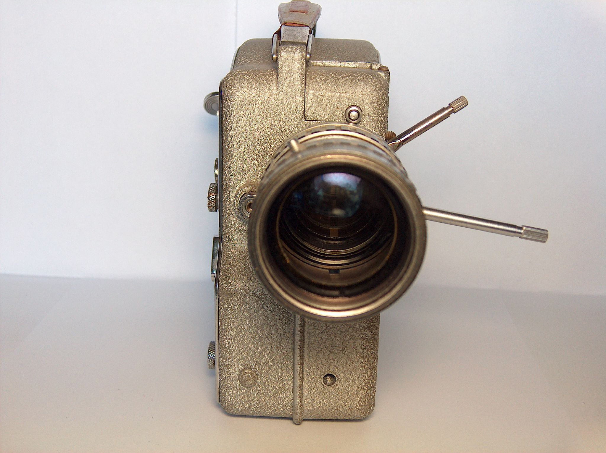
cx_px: 303
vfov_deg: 32.8
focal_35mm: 44
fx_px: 770
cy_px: 226
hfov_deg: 43.0
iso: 100
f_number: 2.8
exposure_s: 1/60
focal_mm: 8.96
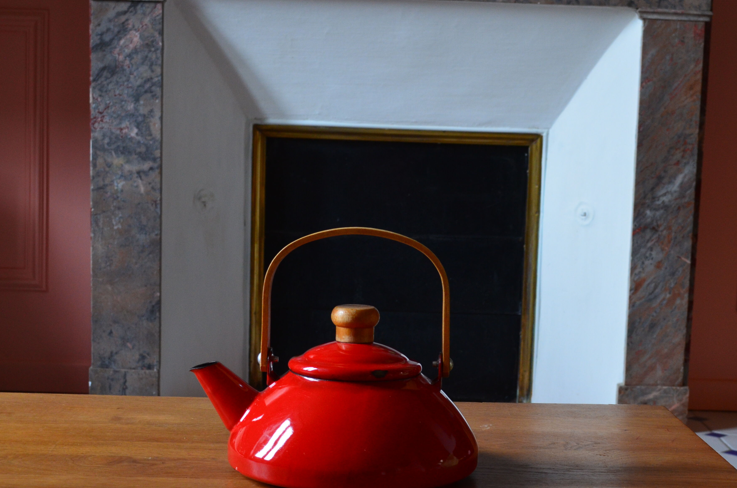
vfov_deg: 21.4
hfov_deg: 31.9
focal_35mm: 63
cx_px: 430
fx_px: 1287
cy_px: 309
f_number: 8
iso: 800
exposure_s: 1/15
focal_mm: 30
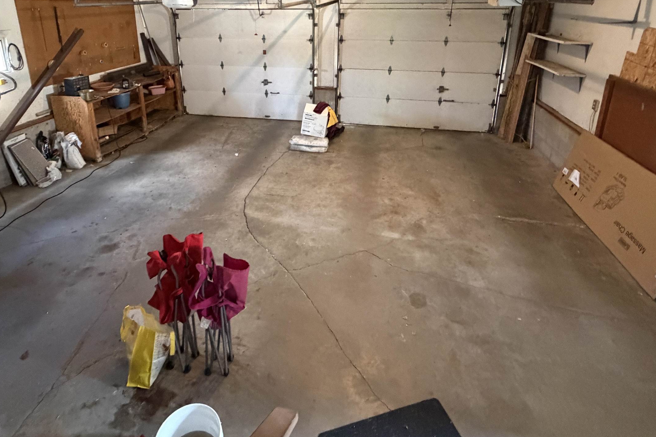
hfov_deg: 81.1
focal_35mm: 21
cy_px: 104
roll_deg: +0.0
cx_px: 303
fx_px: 383
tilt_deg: -16.4
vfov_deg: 56.3
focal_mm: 2.22
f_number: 2.2
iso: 1000
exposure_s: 1/60
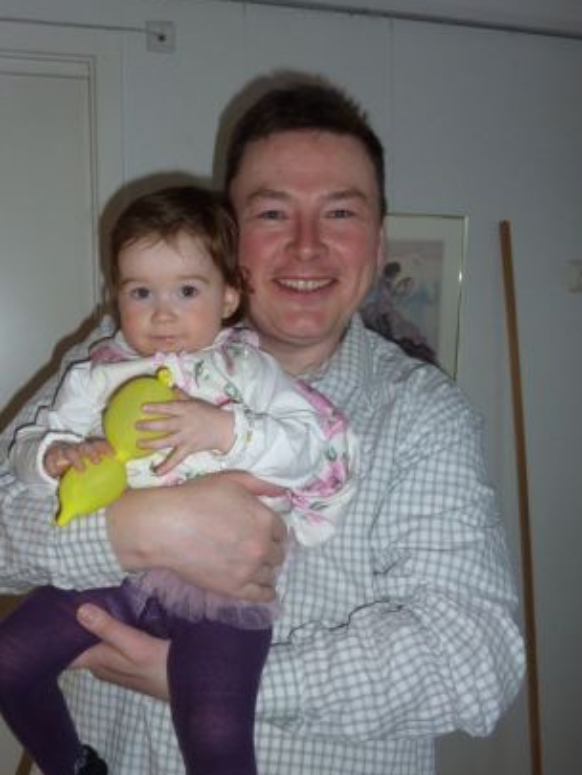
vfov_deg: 50.1
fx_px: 829
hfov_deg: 38.2
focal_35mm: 37
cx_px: 184
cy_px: 396
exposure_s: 1/30
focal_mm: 4.1
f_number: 3.3
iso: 100
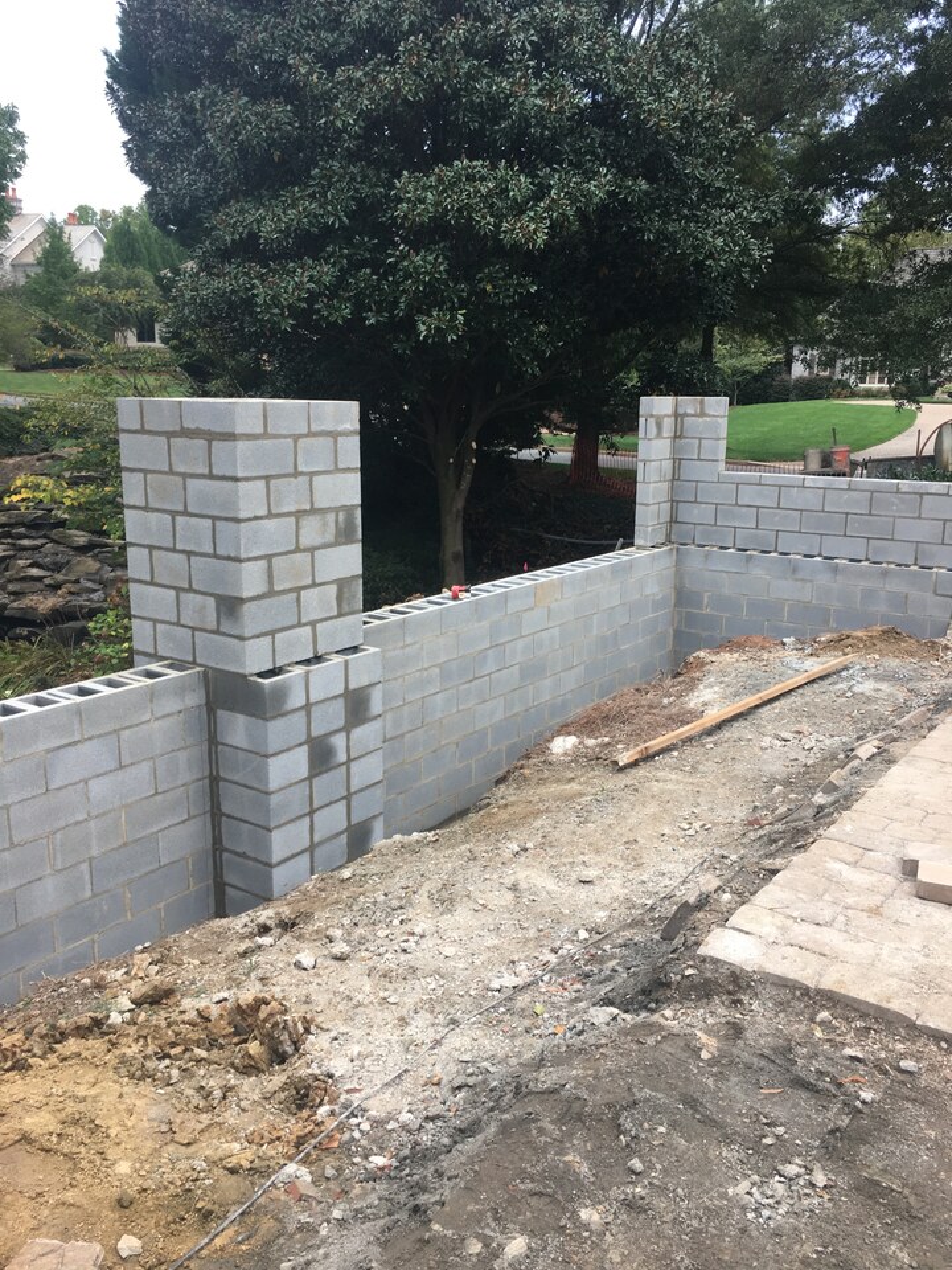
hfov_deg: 48.2
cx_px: 476
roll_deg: -1.3
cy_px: 635
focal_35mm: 29
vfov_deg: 61.7
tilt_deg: -13.0
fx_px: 1063
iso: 32
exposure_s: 1/120
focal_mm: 4.15
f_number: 2.2
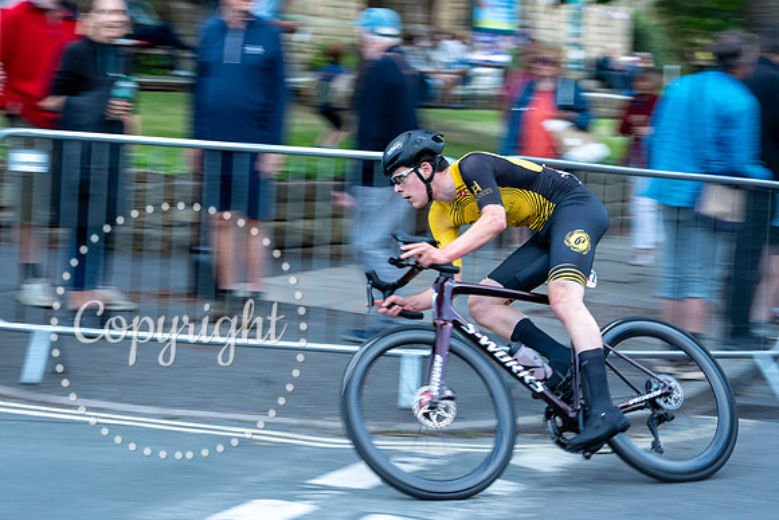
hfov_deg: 22.9
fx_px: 1925
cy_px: 190
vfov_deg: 15.4
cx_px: 390
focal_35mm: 89
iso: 800
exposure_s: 1/125
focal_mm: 70
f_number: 5
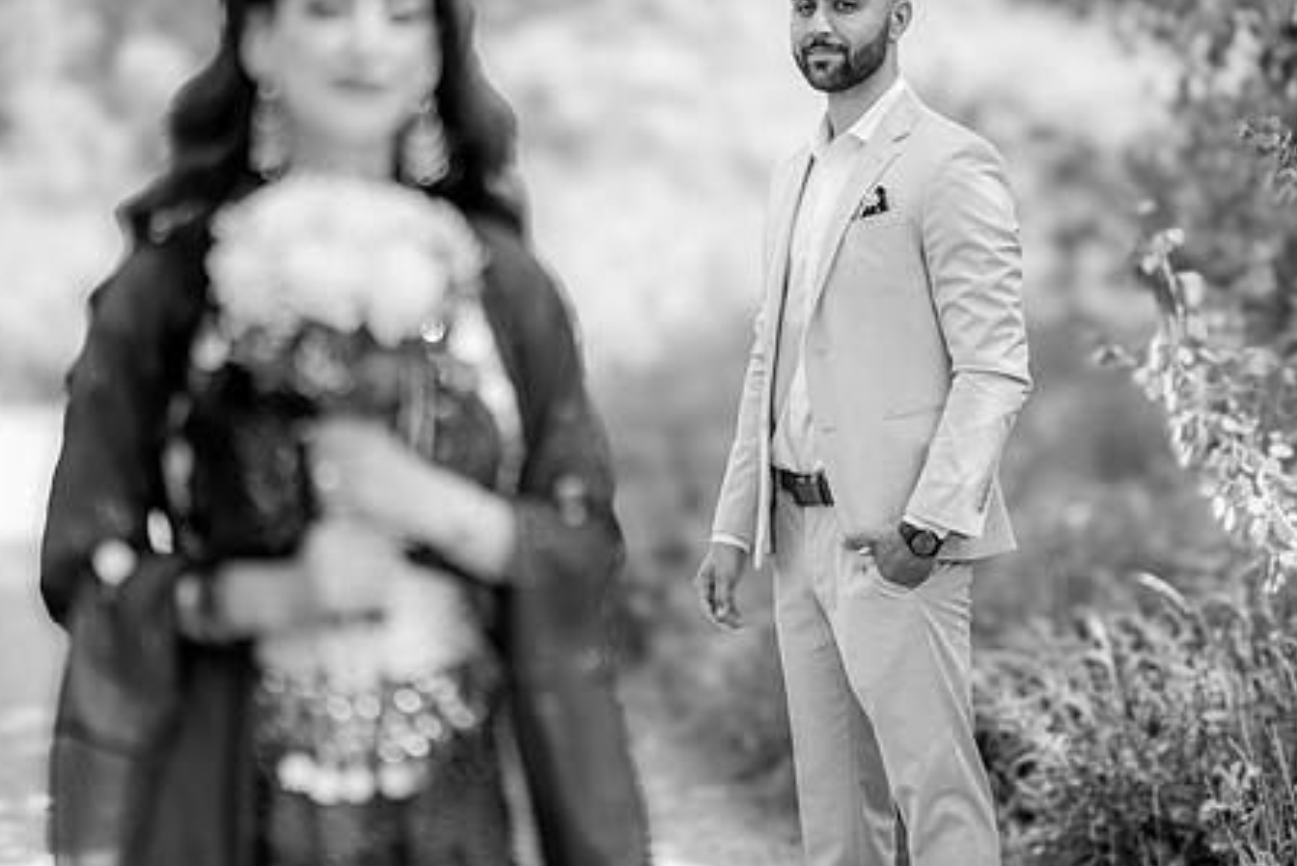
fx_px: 3964
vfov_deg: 12.5
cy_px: 326
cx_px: 611
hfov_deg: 18.6
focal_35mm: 110
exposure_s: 1/1250
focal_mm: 85
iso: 100
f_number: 1.4
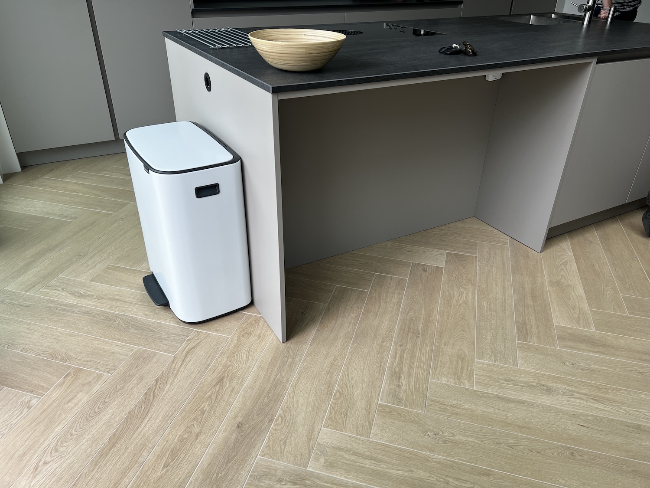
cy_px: 244
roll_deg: -0.7
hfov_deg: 67.3
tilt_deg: -30.8
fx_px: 488
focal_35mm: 26
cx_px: 325
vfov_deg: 53.1
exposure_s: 1/245
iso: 40
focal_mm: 5.7
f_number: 1.5
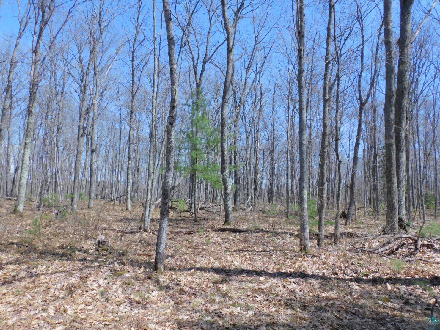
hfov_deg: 71.6
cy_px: 165
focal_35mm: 24
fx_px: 305
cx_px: 220
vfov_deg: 56.8
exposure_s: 1/640
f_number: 3.3
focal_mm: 4.3
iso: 125
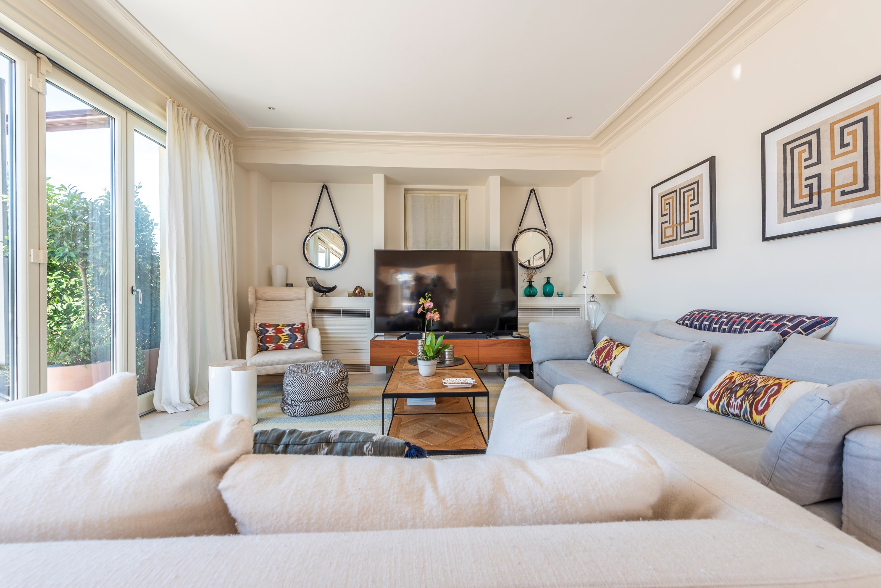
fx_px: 343
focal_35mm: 14
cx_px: 440
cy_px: 294
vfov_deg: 81.3
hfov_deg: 104.2
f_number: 6.3
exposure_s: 1/20
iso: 50
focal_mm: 14
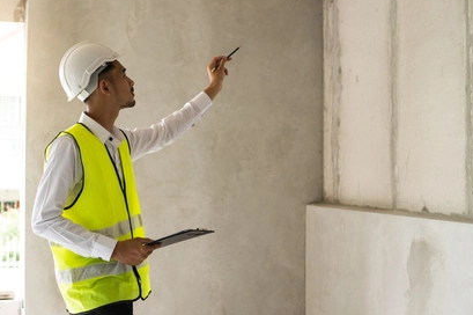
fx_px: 722
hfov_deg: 36.3
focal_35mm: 55
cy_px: 129
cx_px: 232
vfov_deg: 24.5
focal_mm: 30
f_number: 2.8
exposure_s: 1/160
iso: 160
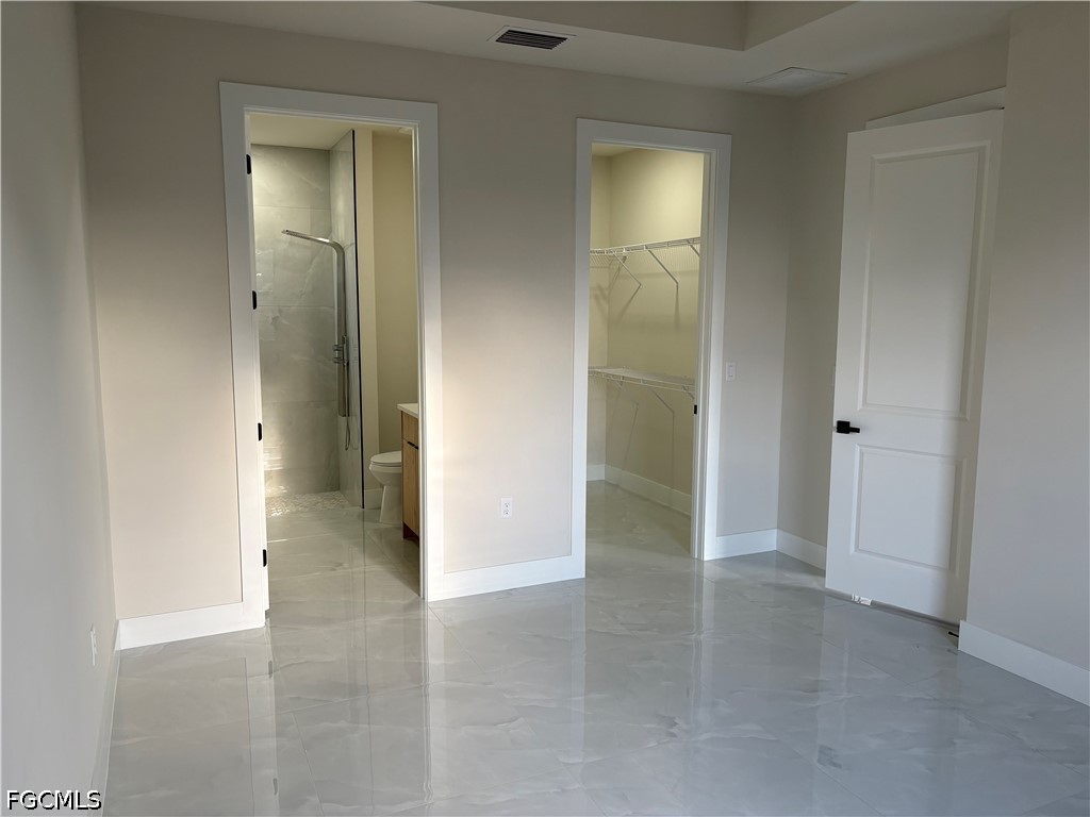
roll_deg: +0.1
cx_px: 545
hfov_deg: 67.3
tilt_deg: -7.2
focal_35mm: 26
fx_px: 819
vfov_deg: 53.1
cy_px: 408
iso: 100
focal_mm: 5.96
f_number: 1.6
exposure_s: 1/121
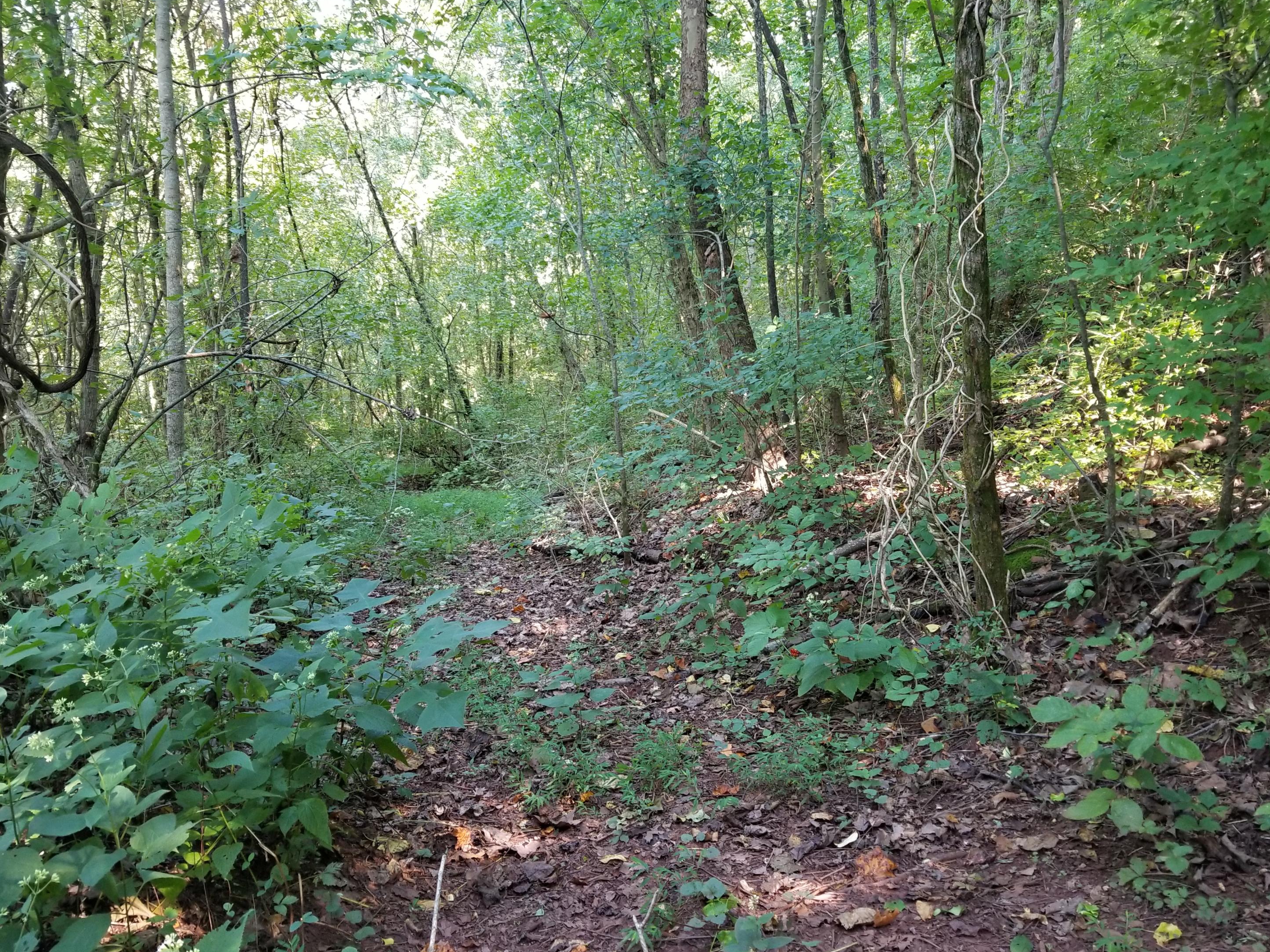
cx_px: 624
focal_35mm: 27
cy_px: 467
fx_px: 991
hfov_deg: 65.3
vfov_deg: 51.4
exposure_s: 1/30
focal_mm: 4.3
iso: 160
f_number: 1.7
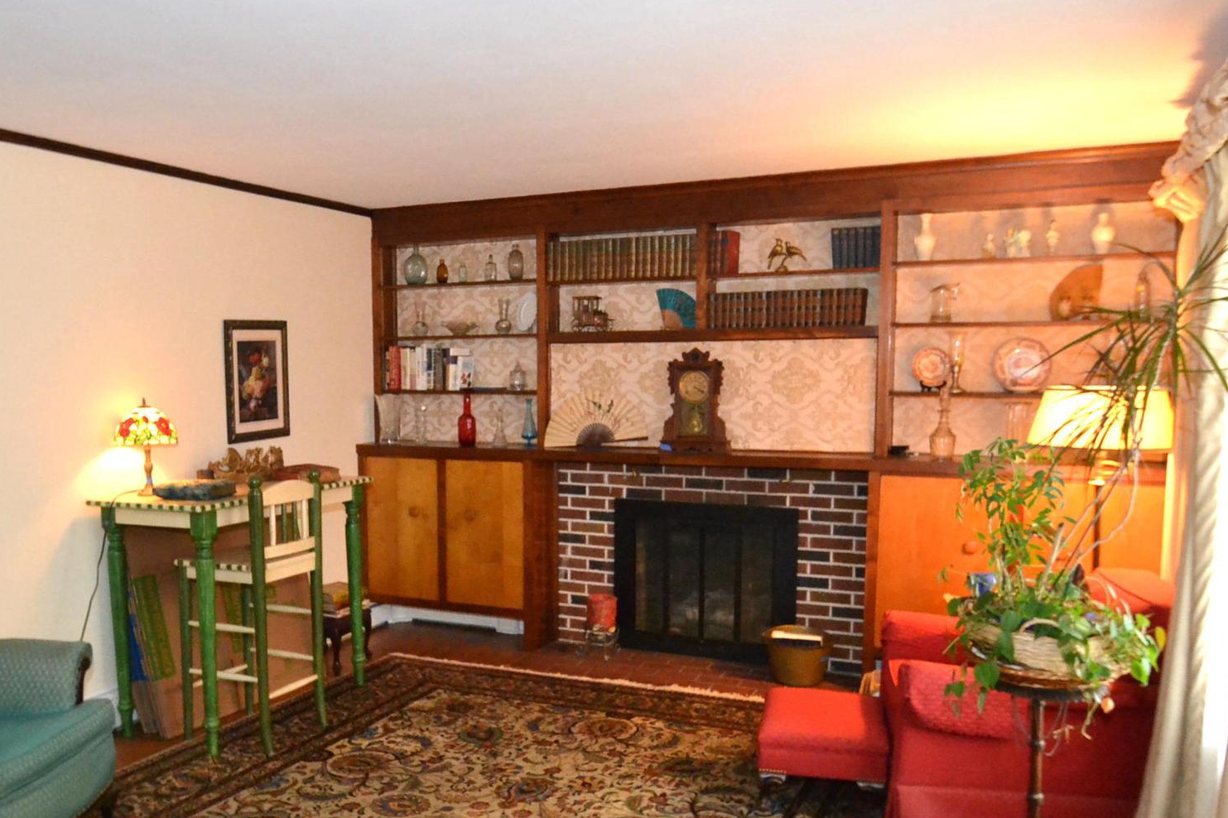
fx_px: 989
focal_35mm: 29
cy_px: 443
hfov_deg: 63.3
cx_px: 522
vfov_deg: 44.9
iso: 3200
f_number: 4
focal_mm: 14
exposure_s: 1/60
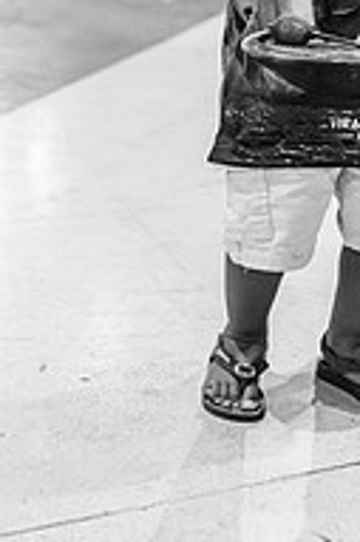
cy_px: -23
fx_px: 1277
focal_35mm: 85
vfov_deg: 22.8
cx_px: 350
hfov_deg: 15.8
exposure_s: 1/200
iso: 800
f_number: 2
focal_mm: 24
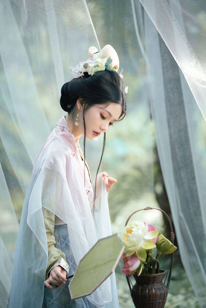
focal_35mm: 135
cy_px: 154
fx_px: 1159
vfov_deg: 15.2
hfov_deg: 10.2
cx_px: 103
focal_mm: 135
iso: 160
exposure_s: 1/320
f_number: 2.8
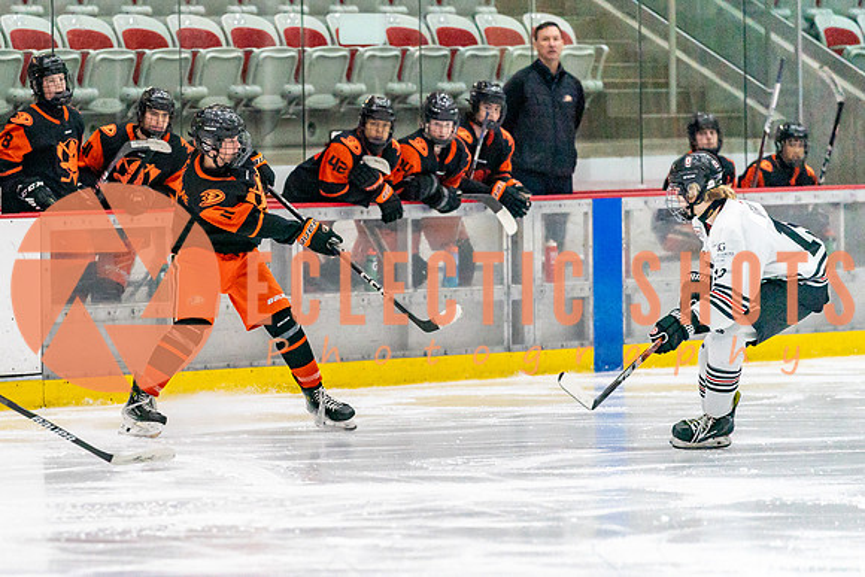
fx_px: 7532
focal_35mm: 313
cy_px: 410
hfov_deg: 6.6
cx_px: 187
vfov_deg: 4.4
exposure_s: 1/1250
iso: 3200
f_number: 2.8
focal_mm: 200
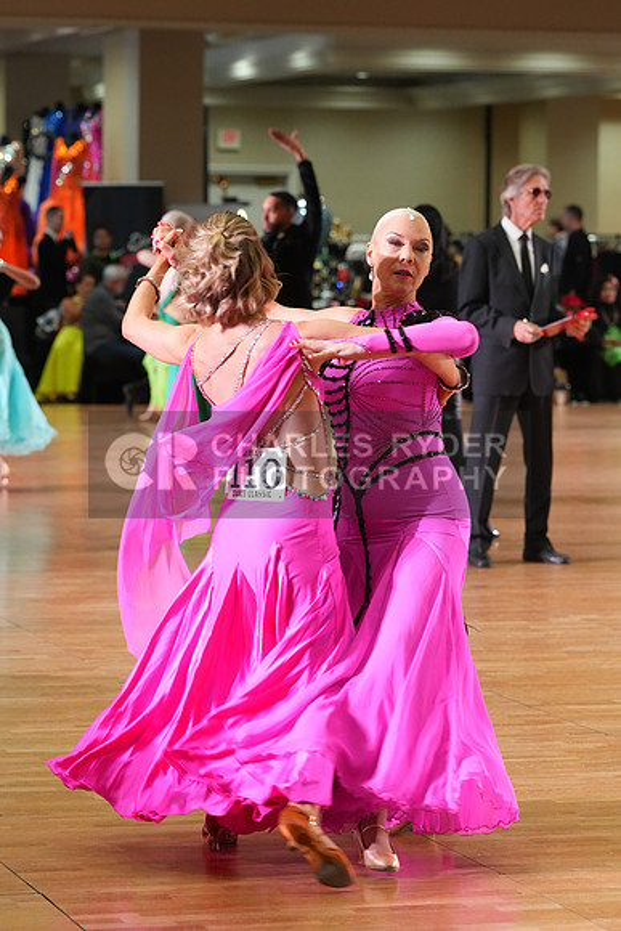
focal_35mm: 138
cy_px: 466
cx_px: 310
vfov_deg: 14.9
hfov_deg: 9.9
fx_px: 3568
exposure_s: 1/200
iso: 4000
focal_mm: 138
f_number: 5.6
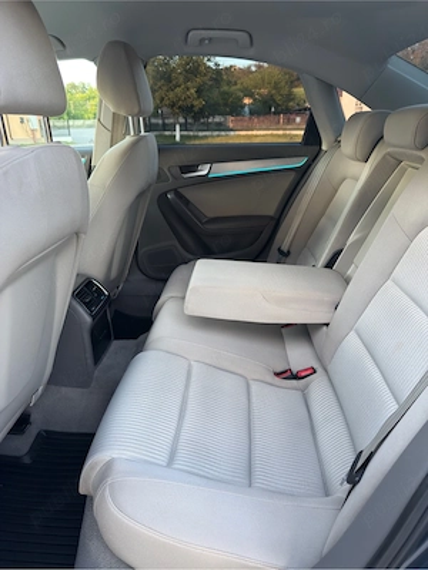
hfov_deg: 56.8
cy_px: 285
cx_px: 214
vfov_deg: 71.6
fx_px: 396
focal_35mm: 24
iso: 160
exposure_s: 1/84
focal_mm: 6.76
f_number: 1.78
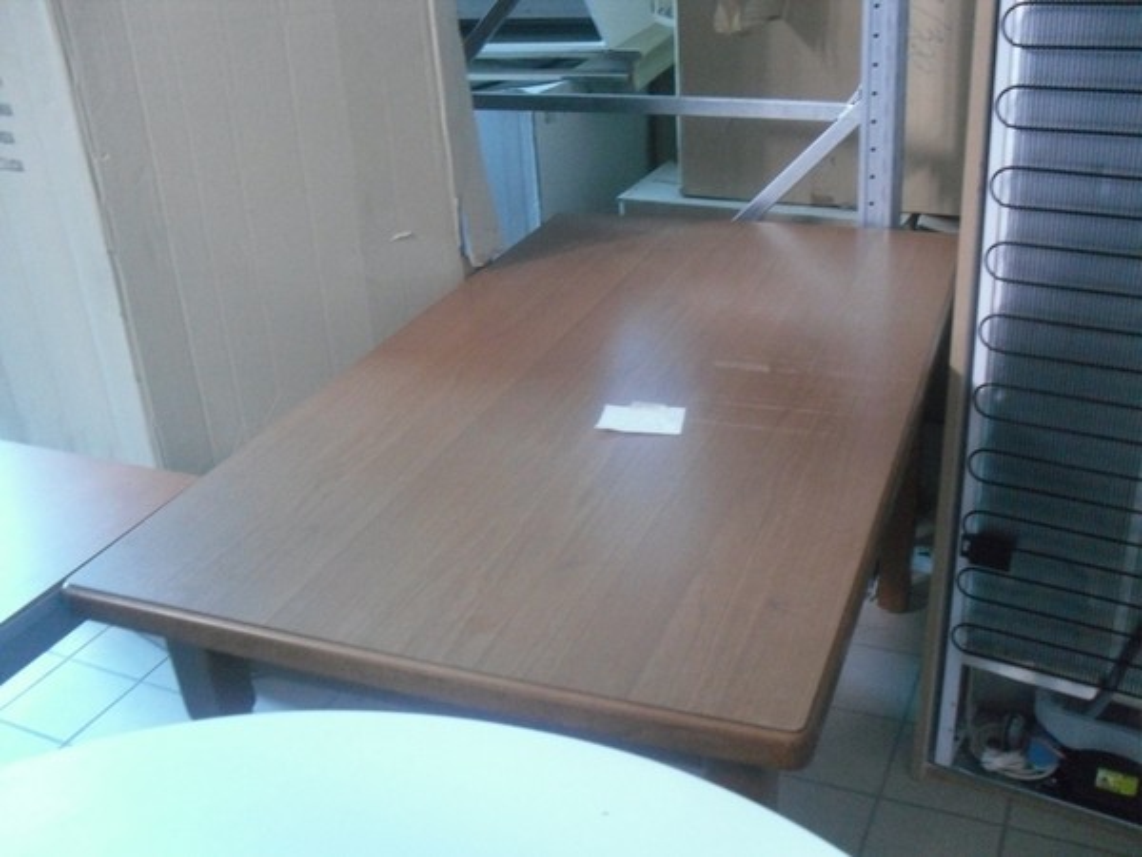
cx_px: 571
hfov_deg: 52.6
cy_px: 428
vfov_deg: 40.7
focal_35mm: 35
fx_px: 1155
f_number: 3
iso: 800
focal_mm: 6.3
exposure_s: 1/15
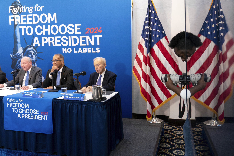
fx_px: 221
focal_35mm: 34
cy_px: 78
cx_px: 117
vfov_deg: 38.9
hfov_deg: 55.8
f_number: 3.5
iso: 2000
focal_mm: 34
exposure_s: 1/320
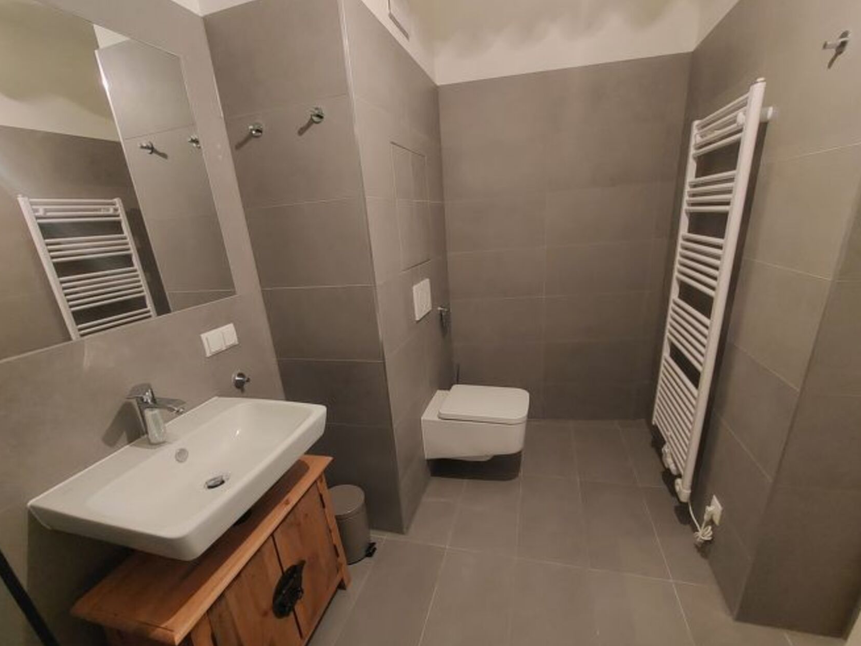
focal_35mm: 15
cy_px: 370
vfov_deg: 81.2
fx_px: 373
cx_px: 411
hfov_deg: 98.1
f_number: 2.2
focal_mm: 1.74
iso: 640
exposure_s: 1/25
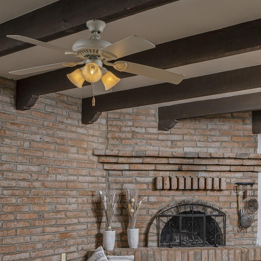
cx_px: 151
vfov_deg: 37.0
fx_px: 384
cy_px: 183
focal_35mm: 45
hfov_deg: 37.5
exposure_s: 1/250
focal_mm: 24
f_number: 7.1
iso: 200
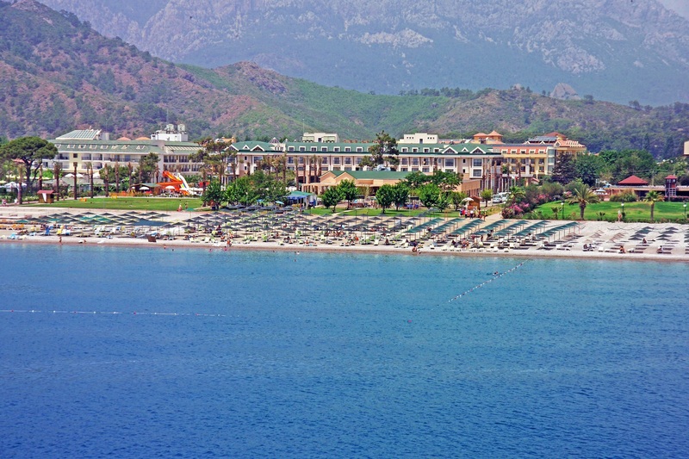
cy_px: 230
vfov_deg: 24.2
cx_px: 344
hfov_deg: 35.6
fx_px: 1071
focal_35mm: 56
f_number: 11
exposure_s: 1/180
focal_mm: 56
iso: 80
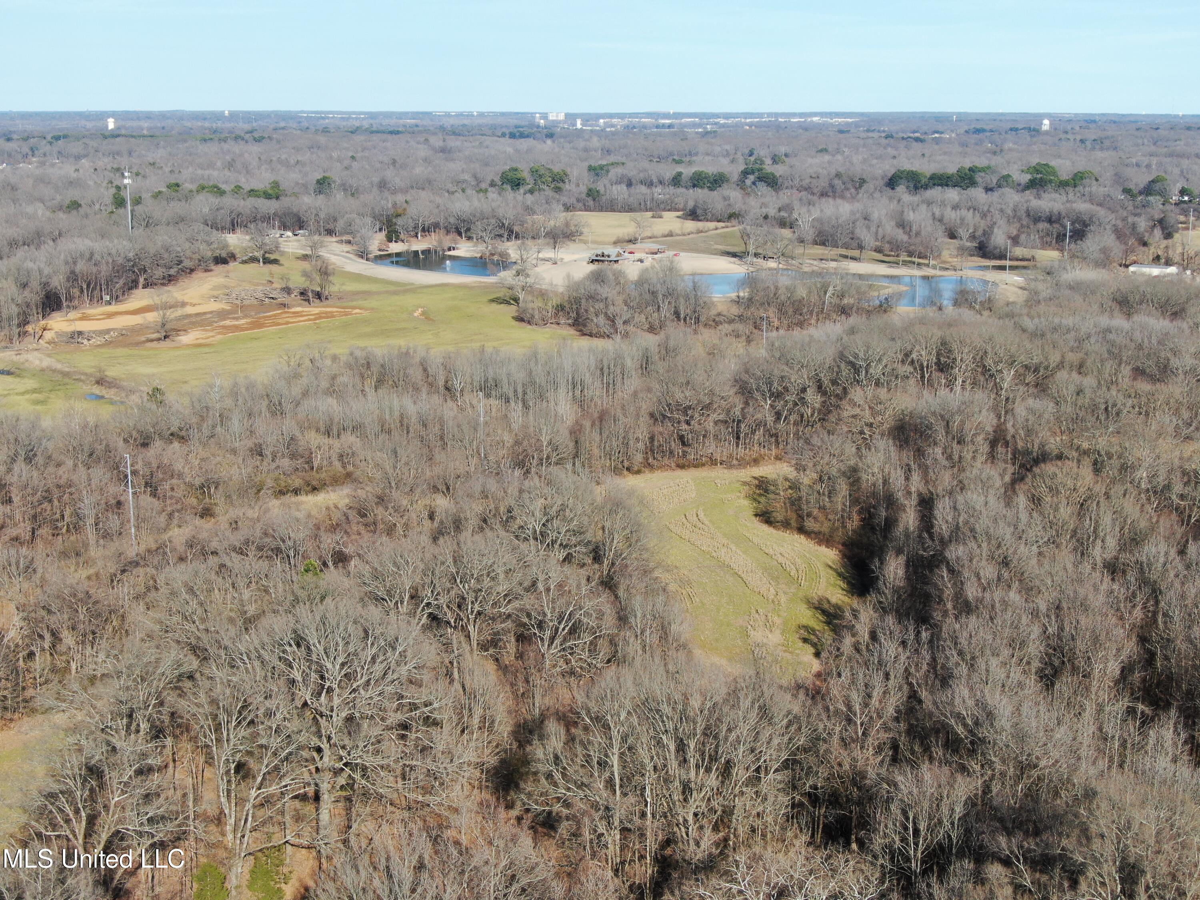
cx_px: 600
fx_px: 1664
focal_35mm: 48
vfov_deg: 30.3
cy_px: 450
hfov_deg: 39.7
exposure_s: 1/500
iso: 100
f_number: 3.8
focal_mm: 8.6
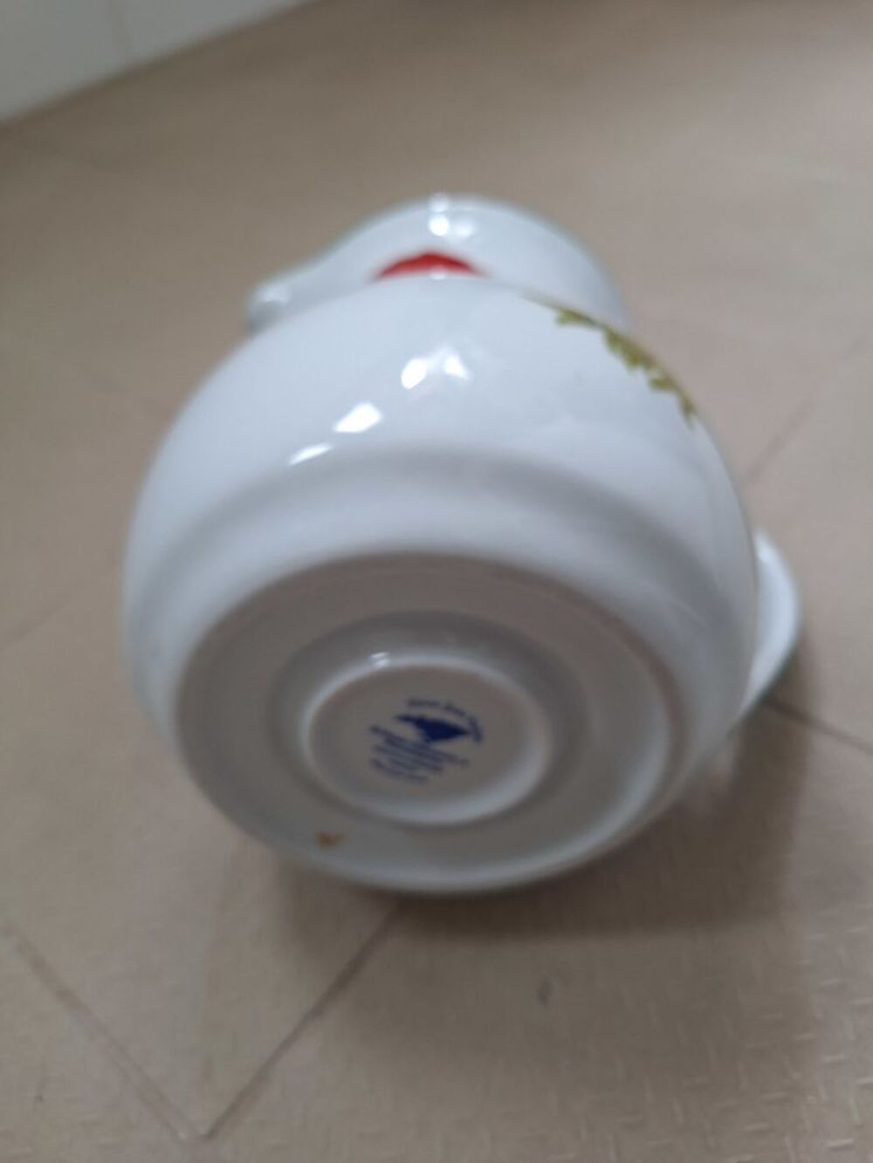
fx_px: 773
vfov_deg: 73.9
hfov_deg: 58.9
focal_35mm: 23
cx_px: 436
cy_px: 582
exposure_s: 1/50
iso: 160
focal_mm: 5.54
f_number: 1.8
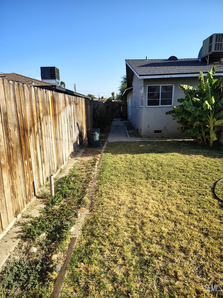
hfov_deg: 56.8
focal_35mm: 24
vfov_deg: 71.6
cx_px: 112
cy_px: 149
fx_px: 206
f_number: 1.8
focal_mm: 5.56
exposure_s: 1/823
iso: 100
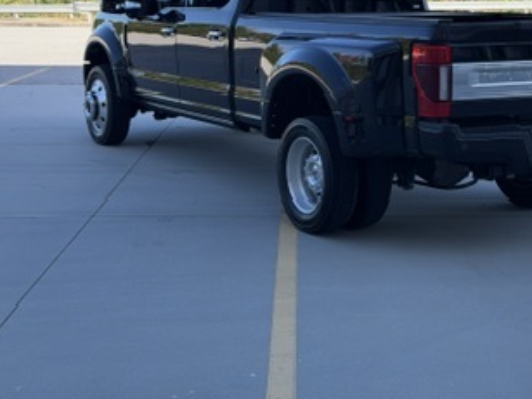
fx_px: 1152
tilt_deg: -6.0
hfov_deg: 25.9
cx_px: 357
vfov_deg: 19.5
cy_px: 95
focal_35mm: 75
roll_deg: -0.1
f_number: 1.78
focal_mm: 6.76
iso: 100
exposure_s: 1/1484
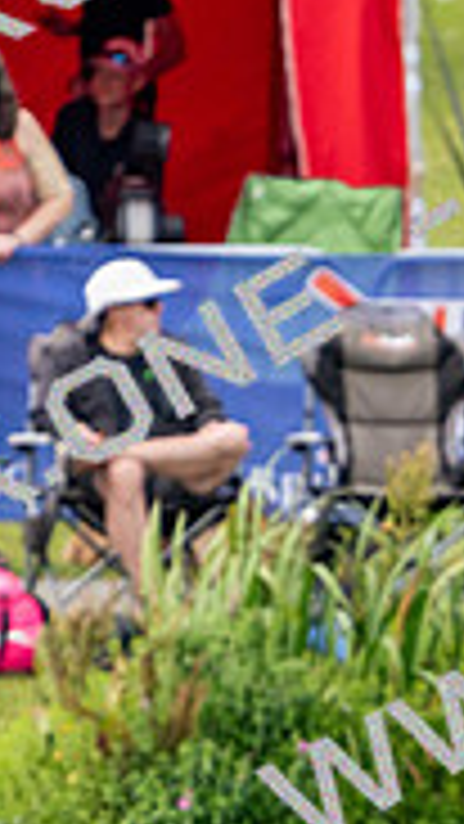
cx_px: 815
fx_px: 43594
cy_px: 853
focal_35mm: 1994
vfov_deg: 1.1
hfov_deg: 0.6
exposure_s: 1/1600
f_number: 6.3
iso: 640
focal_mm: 600
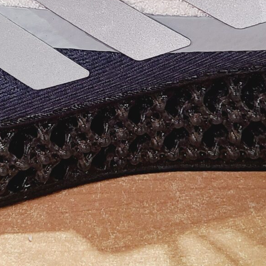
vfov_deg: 16.4
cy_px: -65
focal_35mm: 101
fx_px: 878
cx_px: 40
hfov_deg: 17.0
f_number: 1.8
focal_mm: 5.4
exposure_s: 1/50
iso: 200
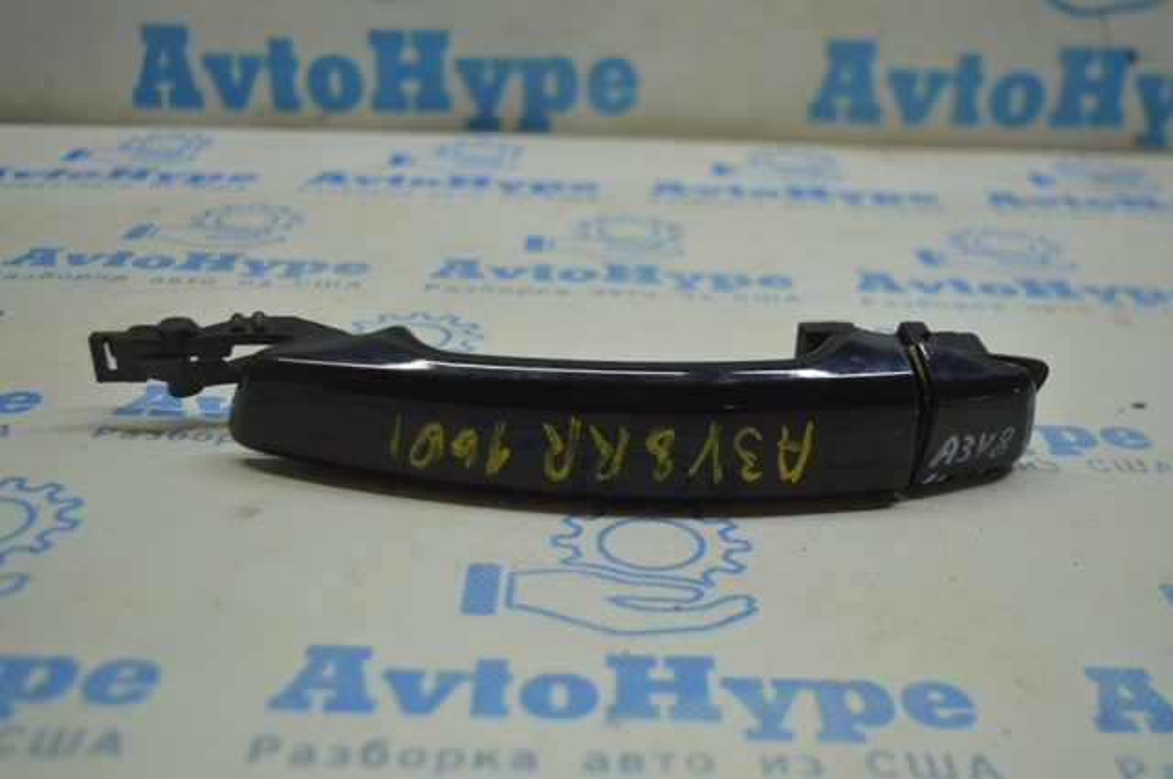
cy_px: 390
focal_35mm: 42
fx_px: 1367
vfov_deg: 31.8
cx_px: 586
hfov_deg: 46.5
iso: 400
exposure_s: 1/80
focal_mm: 28
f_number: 4.2
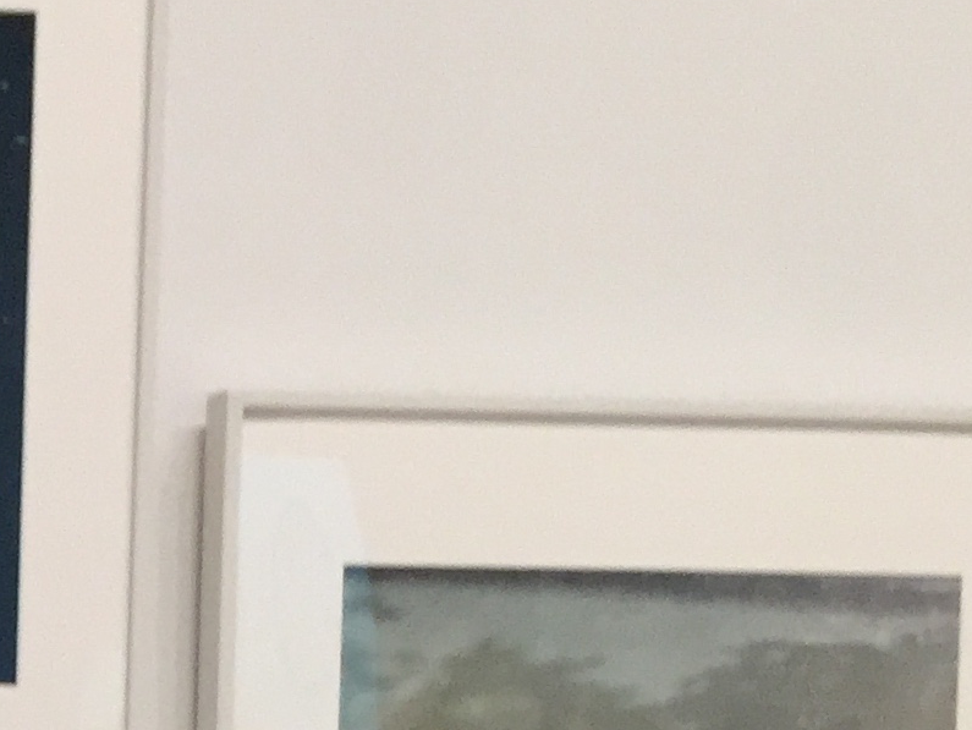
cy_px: 955
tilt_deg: -1.5
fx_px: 3343
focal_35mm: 119
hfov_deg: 14.6
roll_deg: -1.6
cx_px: -745
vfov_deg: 12.1
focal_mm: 4.15
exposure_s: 1/30
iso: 160
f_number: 2.2
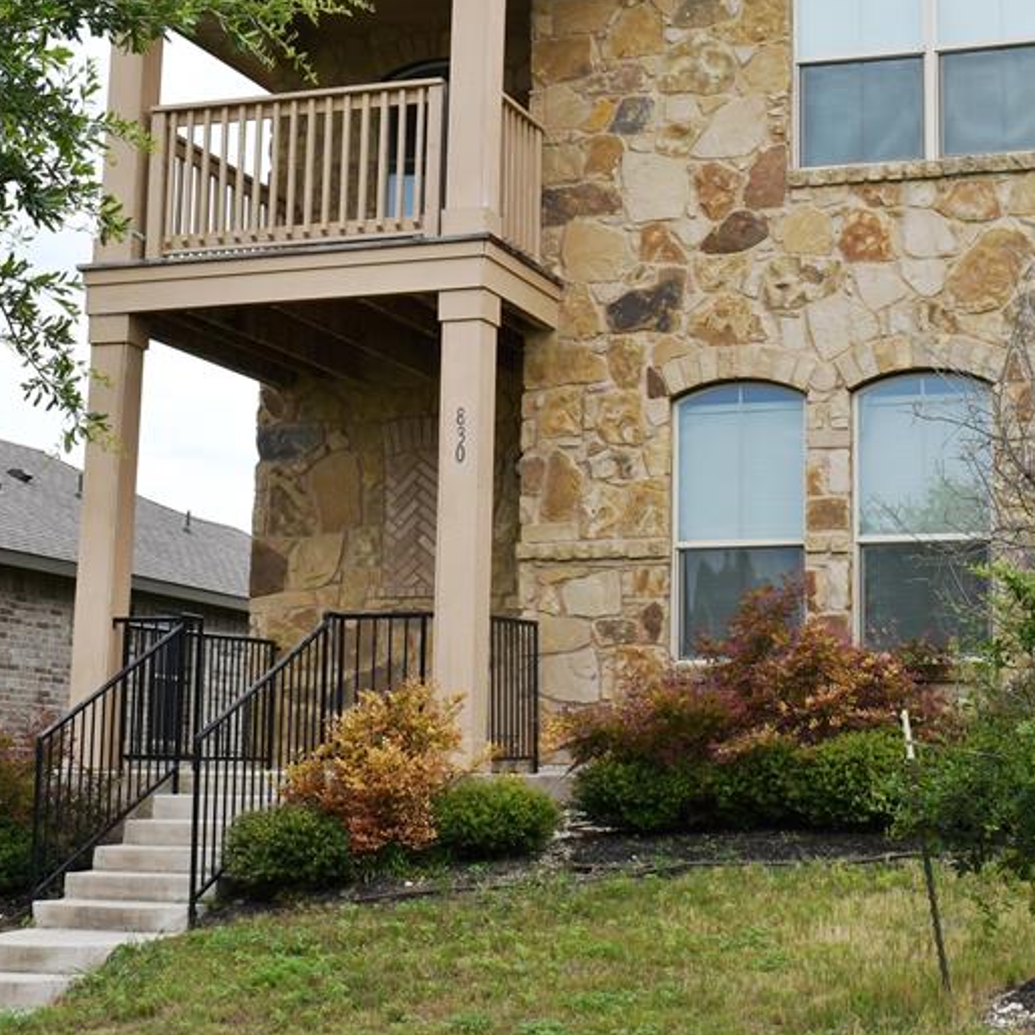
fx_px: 2233
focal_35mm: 66
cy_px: 389
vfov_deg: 26.0
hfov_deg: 26.0
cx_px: 622
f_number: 10
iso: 400
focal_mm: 26
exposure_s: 1/250
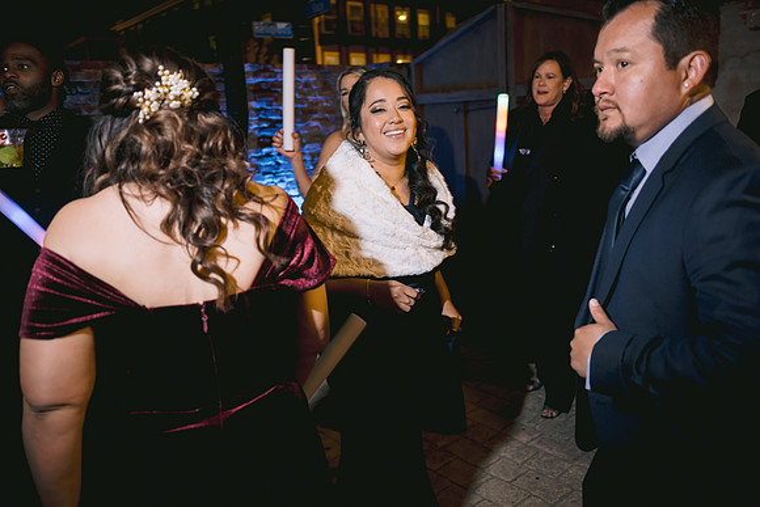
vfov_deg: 46.4
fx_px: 591
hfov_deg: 65.5
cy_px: 254
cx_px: 380
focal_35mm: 28
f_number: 2.8
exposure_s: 1/60
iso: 1000
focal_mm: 28
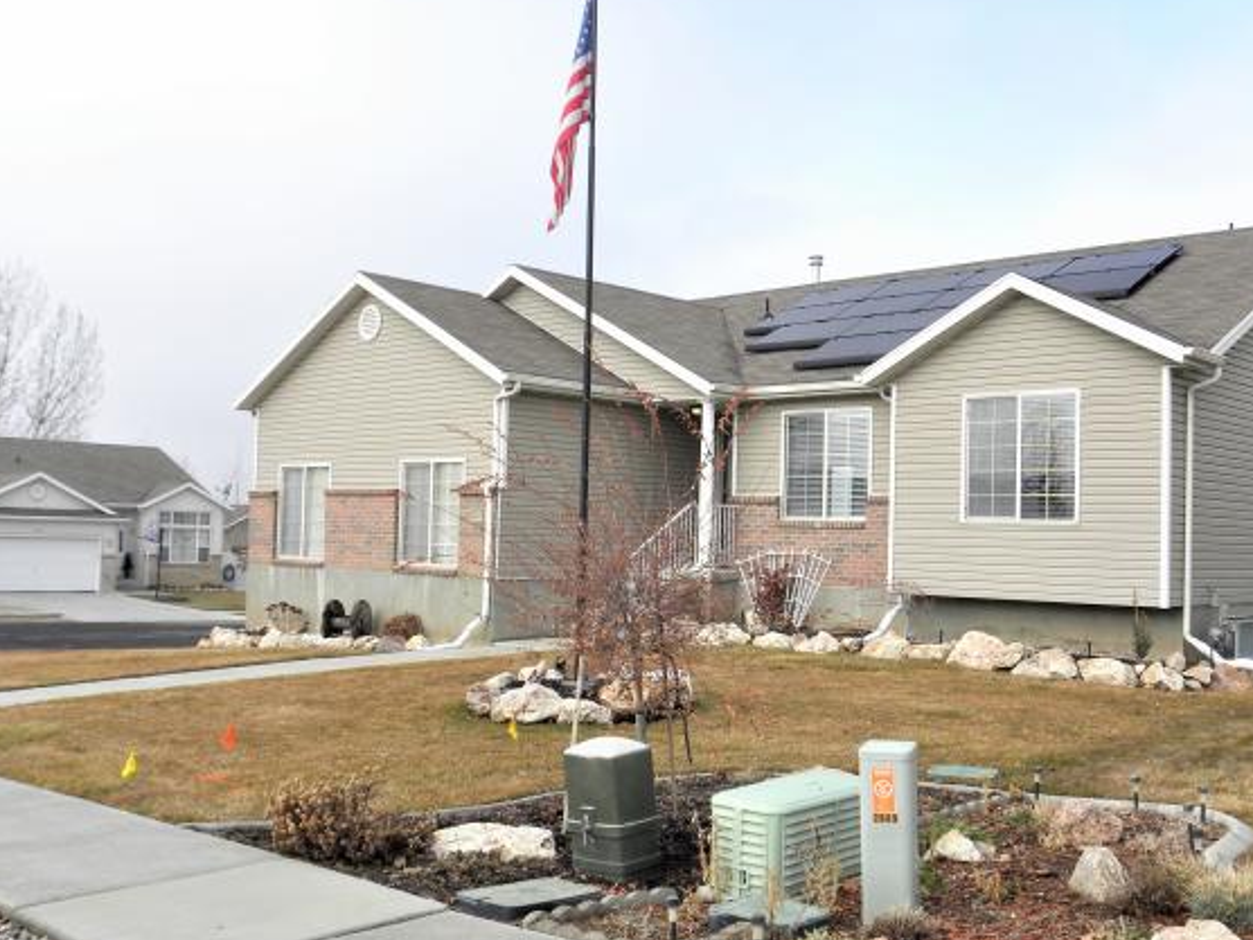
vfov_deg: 37.7
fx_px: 1375
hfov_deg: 48.9
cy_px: 471
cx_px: 696
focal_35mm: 38
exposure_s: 1/206
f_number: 5
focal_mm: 5.9
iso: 64
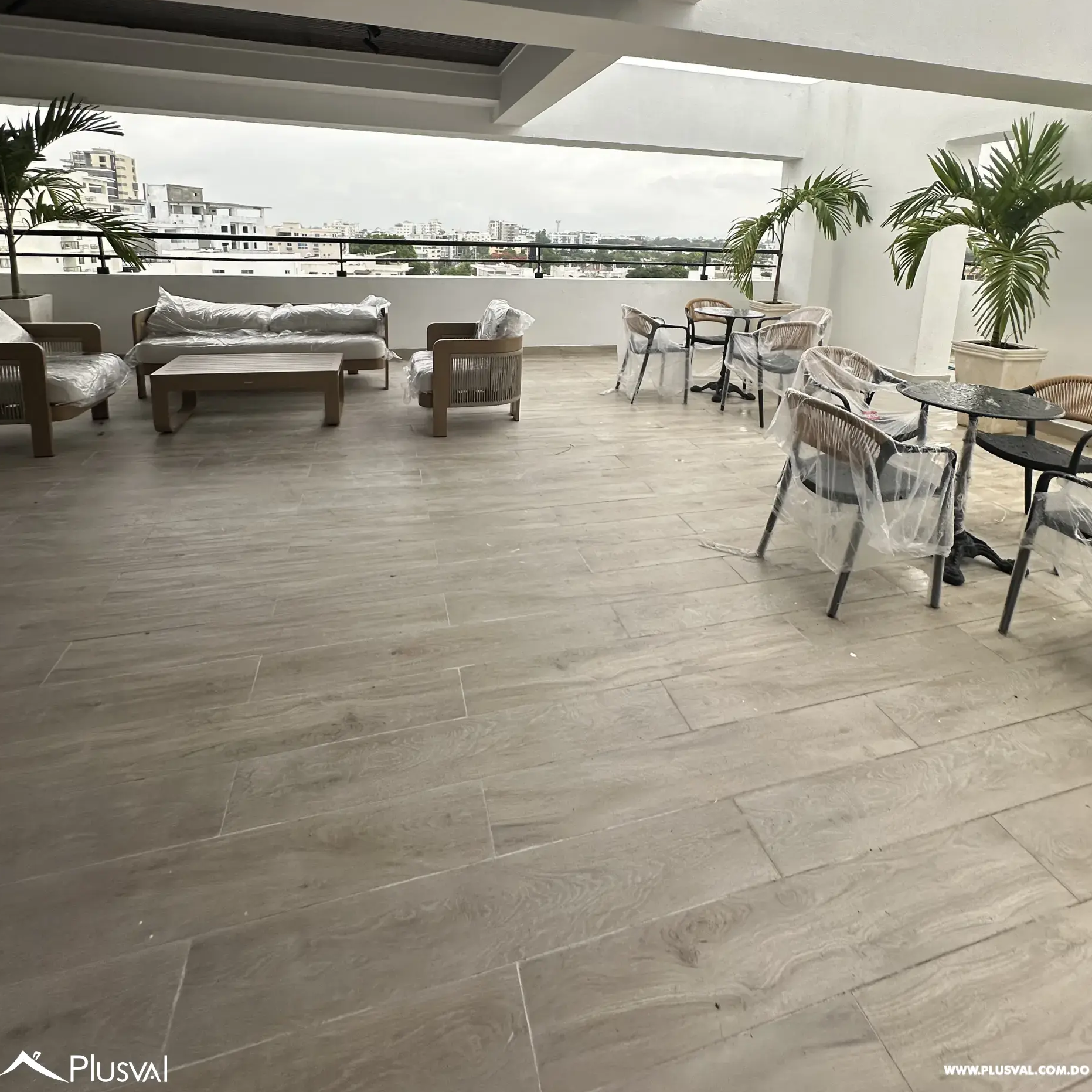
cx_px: 549
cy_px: 344
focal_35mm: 17
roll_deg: -2.5
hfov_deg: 84.0
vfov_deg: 80.5
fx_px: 607
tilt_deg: -9.4
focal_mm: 2.22
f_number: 2.2
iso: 40
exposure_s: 1/197
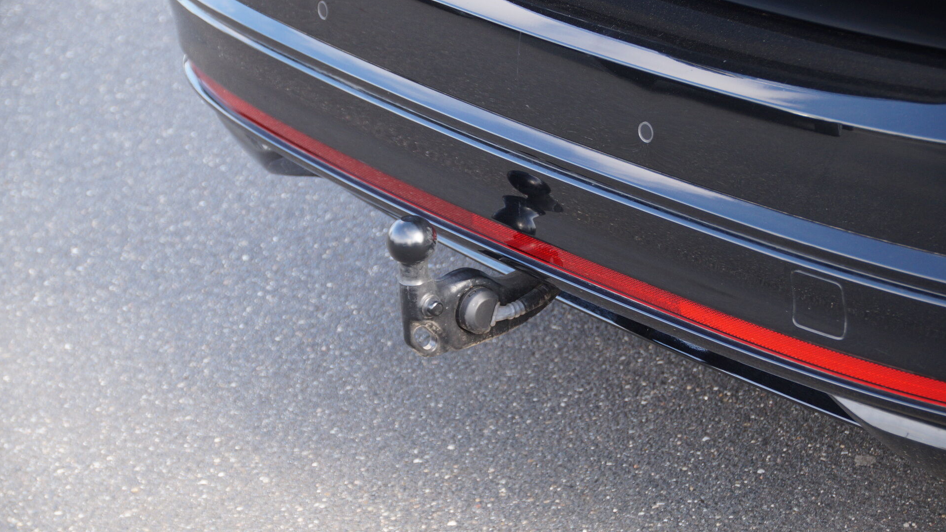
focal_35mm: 119
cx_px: 474
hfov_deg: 18.1
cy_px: 271
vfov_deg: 10.2
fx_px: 2973
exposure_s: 1/125
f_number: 5.6
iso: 320
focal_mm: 75
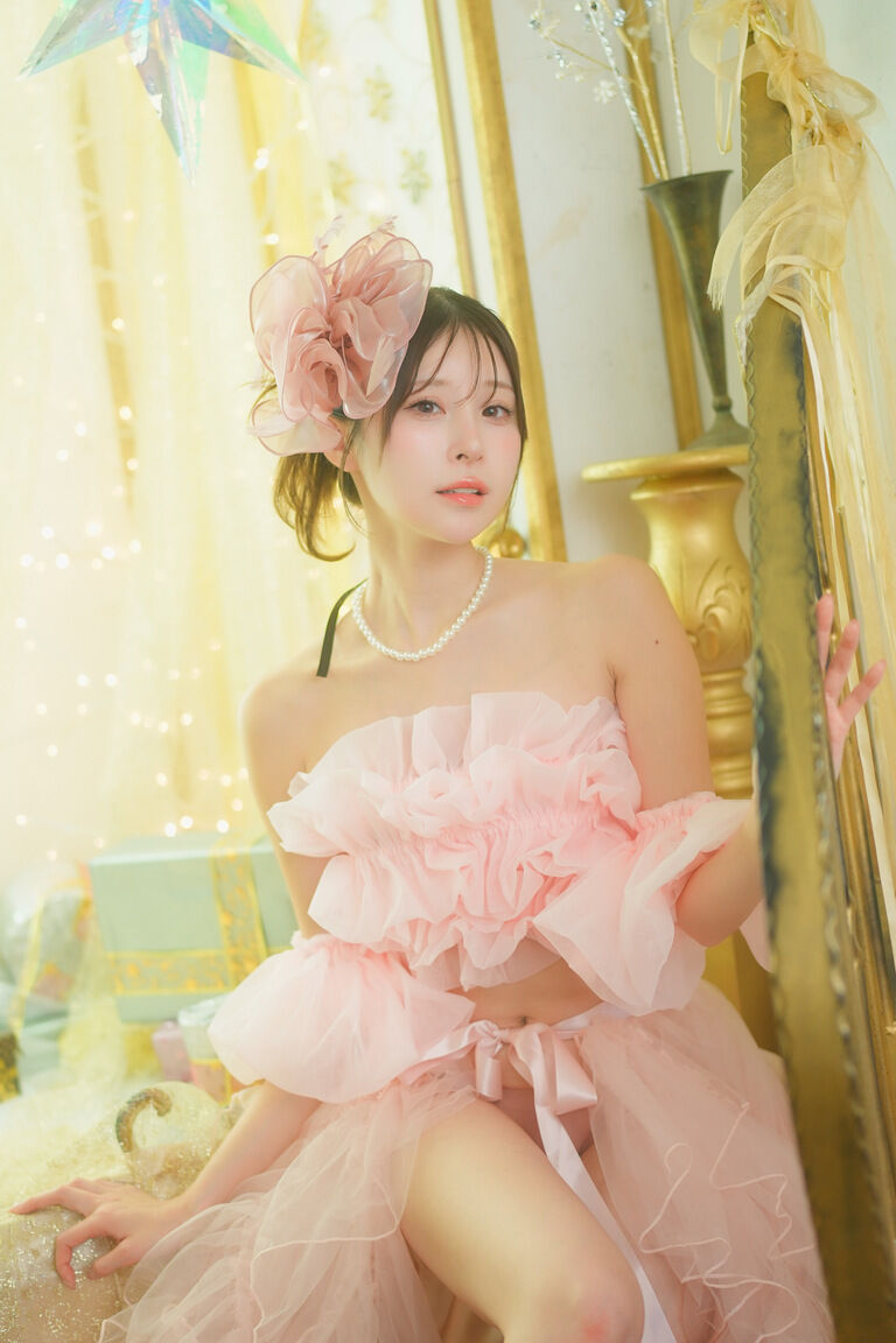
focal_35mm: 52
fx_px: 1941
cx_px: 448
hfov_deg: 26.0
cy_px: 672
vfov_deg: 38.2
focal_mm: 35
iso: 250
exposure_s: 1/100
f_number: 1.4
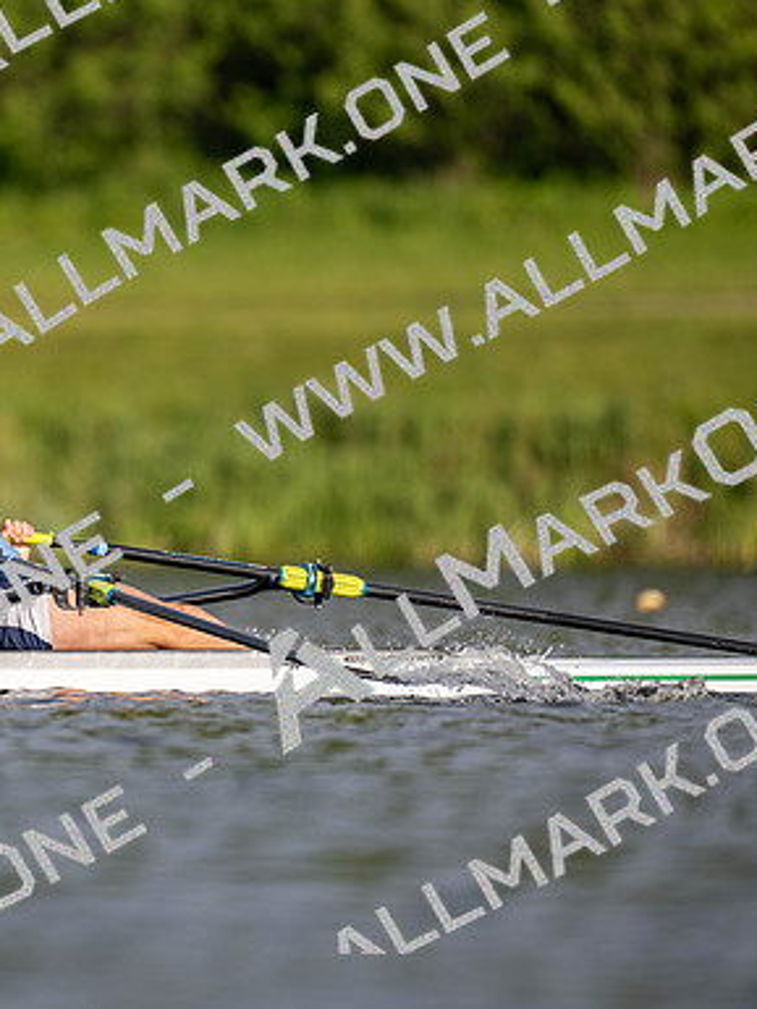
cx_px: 45
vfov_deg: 2.3
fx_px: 25353
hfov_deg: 1.7
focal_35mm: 870
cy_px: 504
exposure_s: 1/2500
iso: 220
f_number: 4
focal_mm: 600
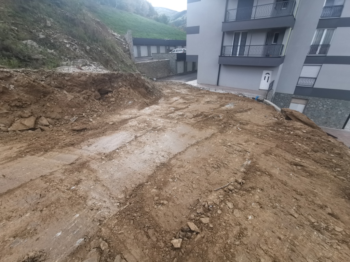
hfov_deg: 94.5
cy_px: 131
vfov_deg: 78.1
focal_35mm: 16
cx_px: 175
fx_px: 162
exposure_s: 1/158
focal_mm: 2.35
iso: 50
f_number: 2.2
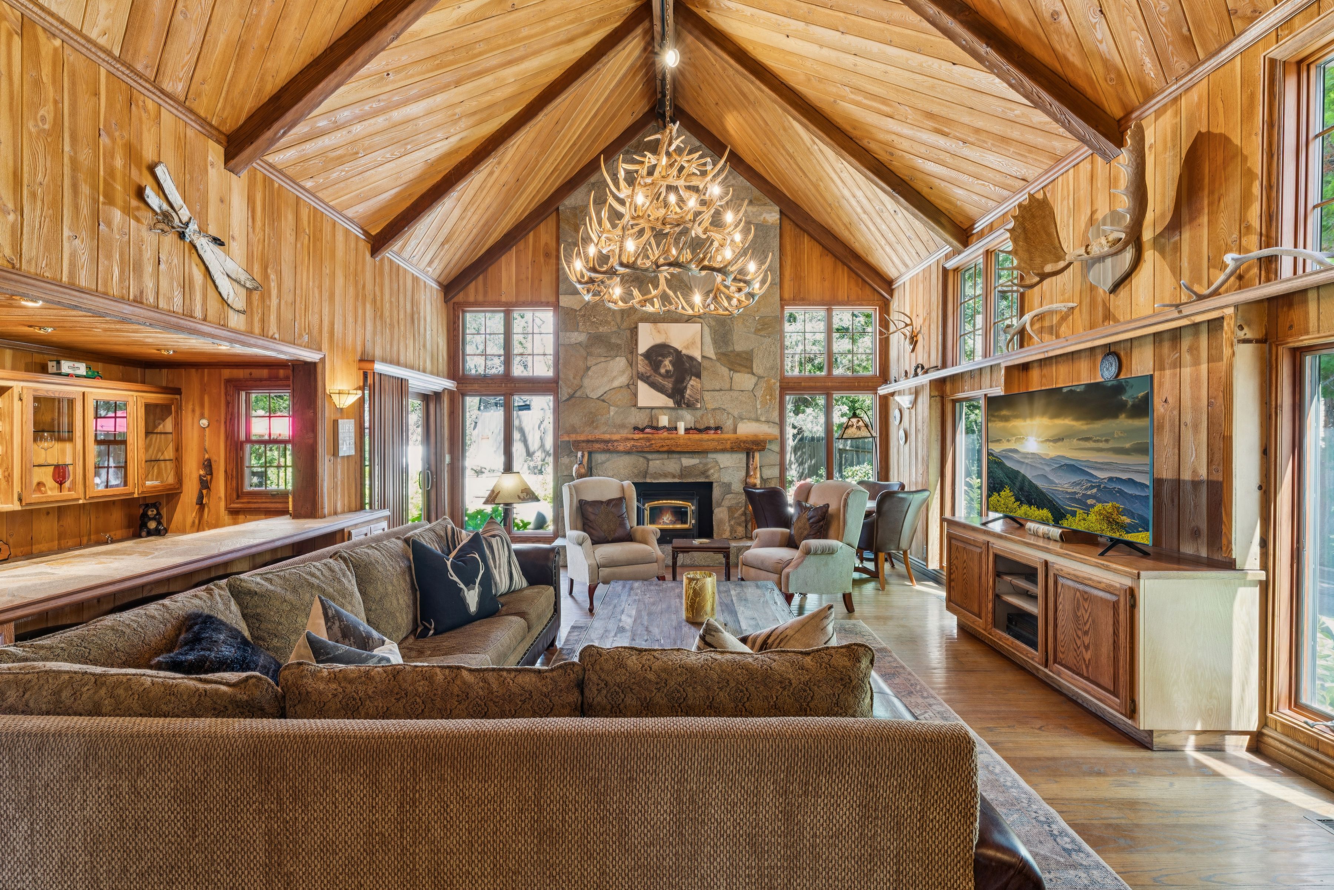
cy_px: 445
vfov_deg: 73.4
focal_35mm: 16
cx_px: 667
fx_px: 597
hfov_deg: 96.4
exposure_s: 2
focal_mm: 16.1
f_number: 13
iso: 100
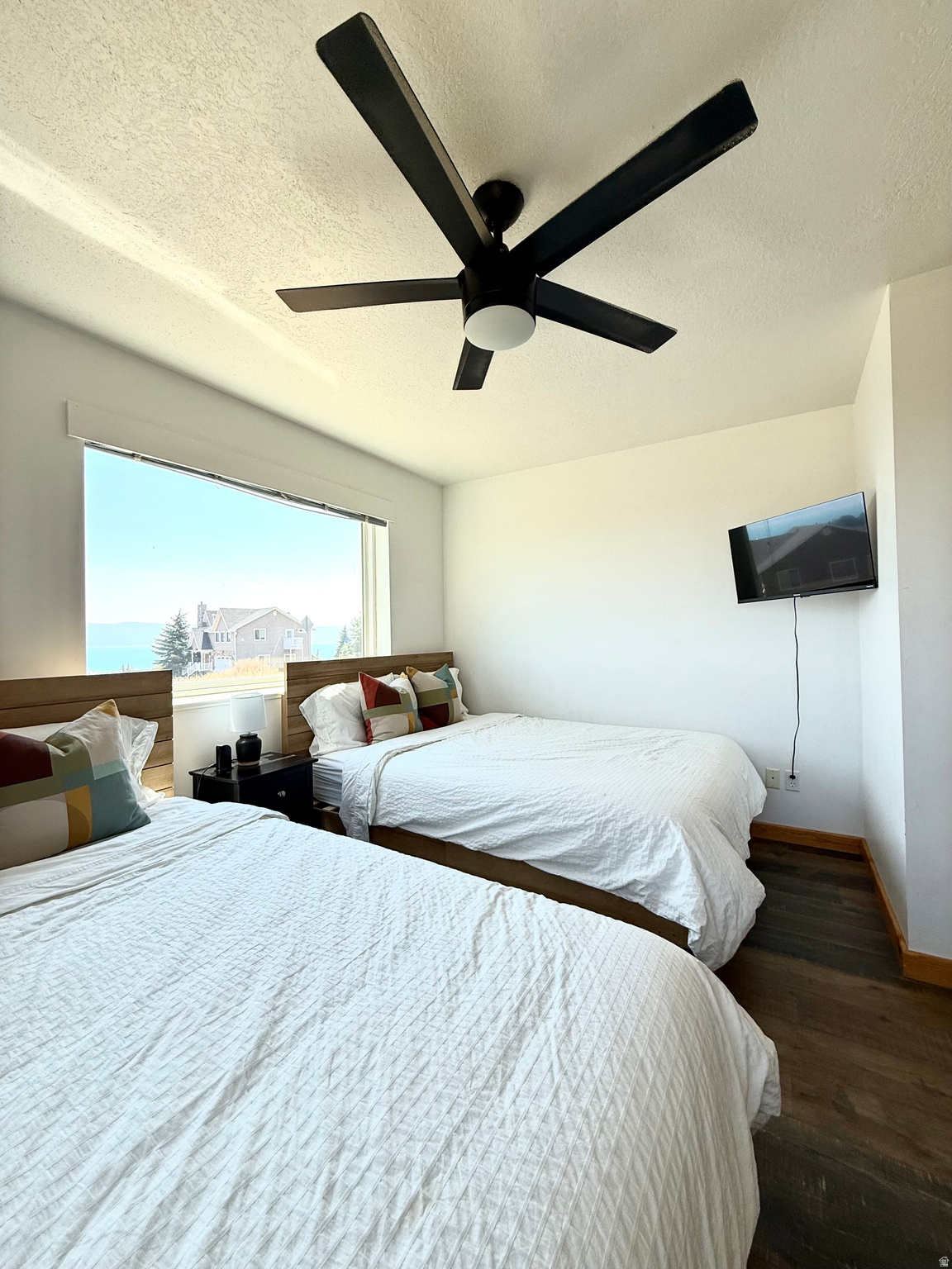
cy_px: 634
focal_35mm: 14
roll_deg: +1.0
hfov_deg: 85.7
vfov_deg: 102.1
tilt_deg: +1.7
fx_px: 513
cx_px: 476
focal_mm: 2.22
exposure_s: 1/390
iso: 64
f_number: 2.2
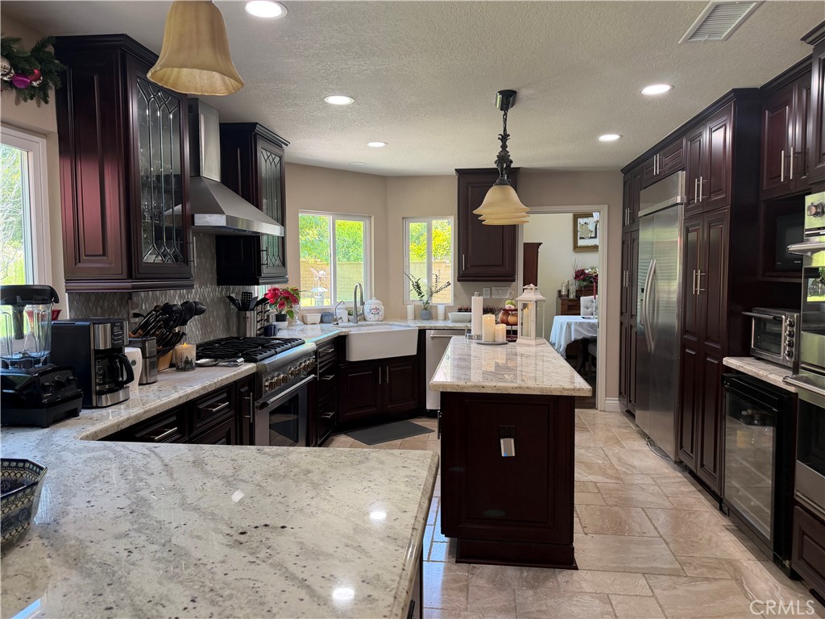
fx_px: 572
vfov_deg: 56.8
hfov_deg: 71.6
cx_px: 412
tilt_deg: -3.7
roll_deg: -0.5
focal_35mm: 24
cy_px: 310
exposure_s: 1/120
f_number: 1.78
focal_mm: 6.76
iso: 160
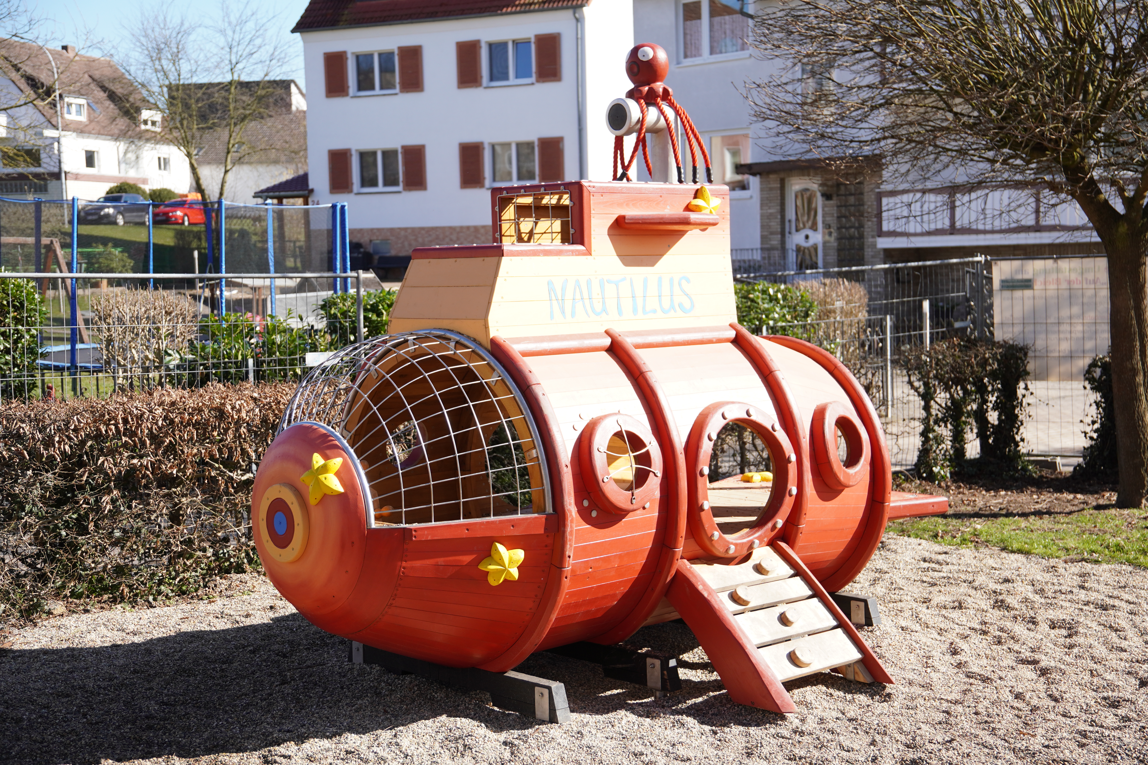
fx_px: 1578
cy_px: 382
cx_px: 574
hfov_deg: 40.0
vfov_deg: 27.3
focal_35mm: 50
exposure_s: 1/1250
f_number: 2.8
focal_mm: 33
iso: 160
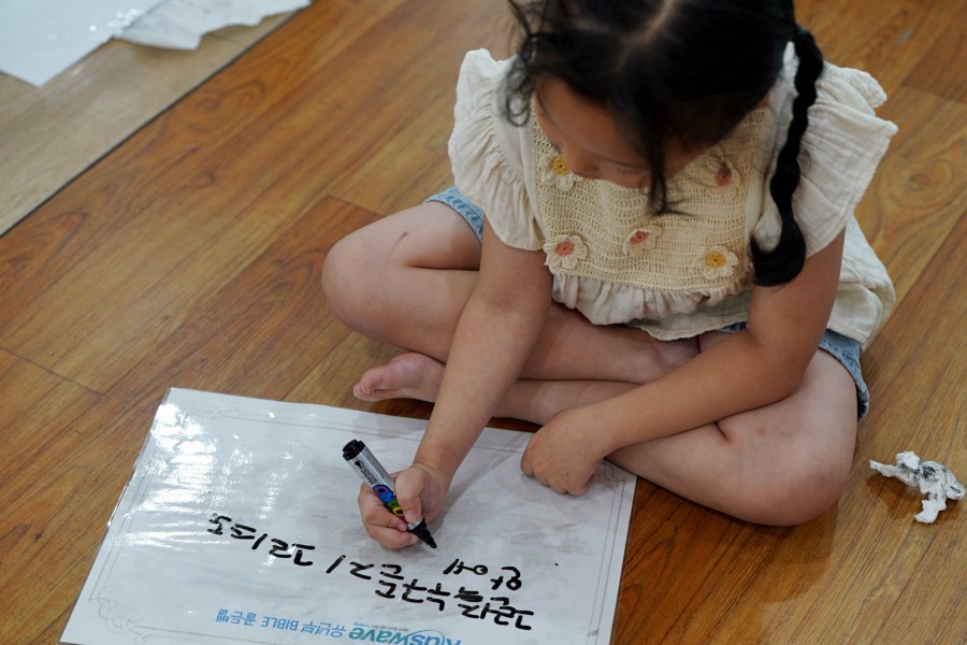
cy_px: 322
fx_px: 1880
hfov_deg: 28.8
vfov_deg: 19.5
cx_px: 484
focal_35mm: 70
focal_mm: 70
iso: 1000
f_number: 4
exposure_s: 1/160
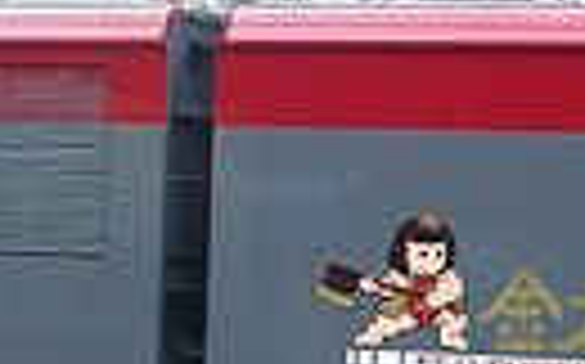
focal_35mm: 159
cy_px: 243
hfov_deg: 13.1
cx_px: 490
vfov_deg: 8.2
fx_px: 2533
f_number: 2.8
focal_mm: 7.9
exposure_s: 1/400
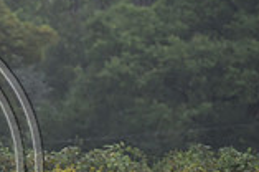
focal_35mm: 741
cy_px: 149
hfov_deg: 2.8
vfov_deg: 1.8
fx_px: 5320
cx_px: -145
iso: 800
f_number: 5
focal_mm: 200
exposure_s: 1/800
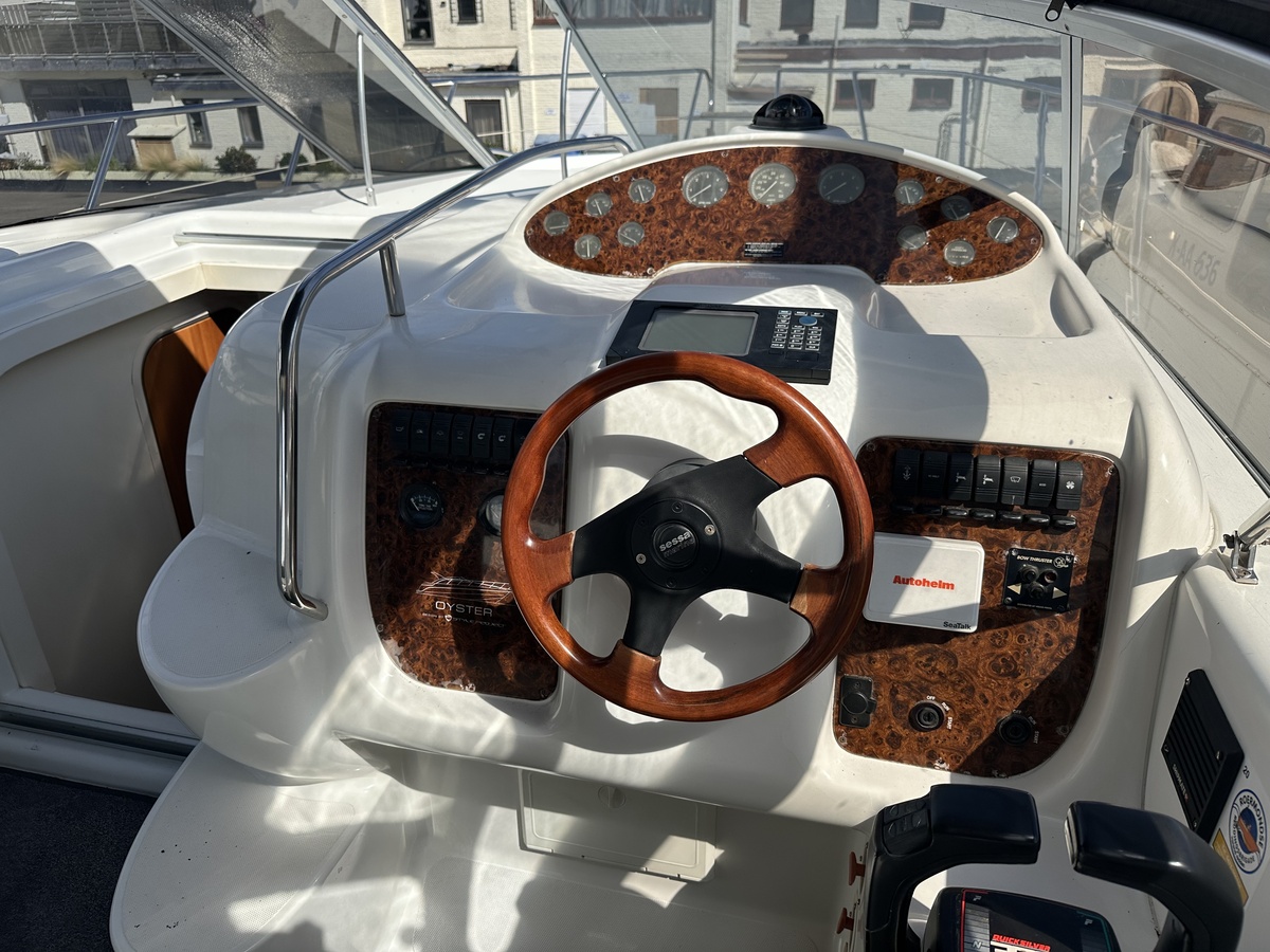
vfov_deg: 56.8
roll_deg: +0.6
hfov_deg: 71.6
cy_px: 476
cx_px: 635
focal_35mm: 24
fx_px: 881
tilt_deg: -25.3
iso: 80
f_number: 1.78
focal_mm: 6.86
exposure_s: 1/5525
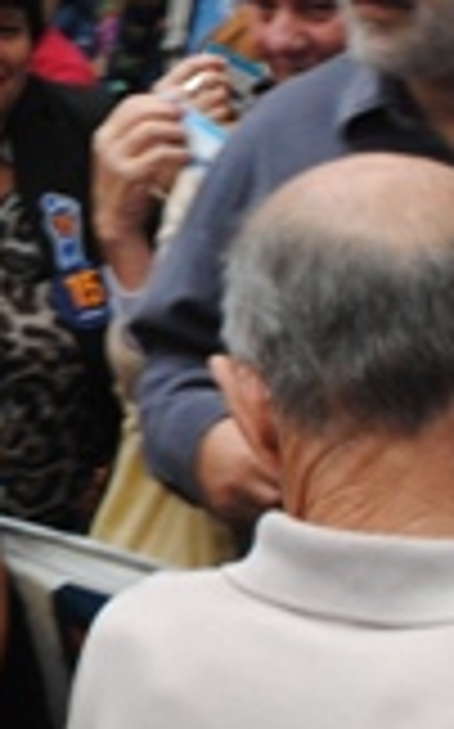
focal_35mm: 109
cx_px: -315
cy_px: 117
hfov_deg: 11.3
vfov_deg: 18.9
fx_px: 2162
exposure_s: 1/30
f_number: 6.3
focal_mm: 18
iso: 110
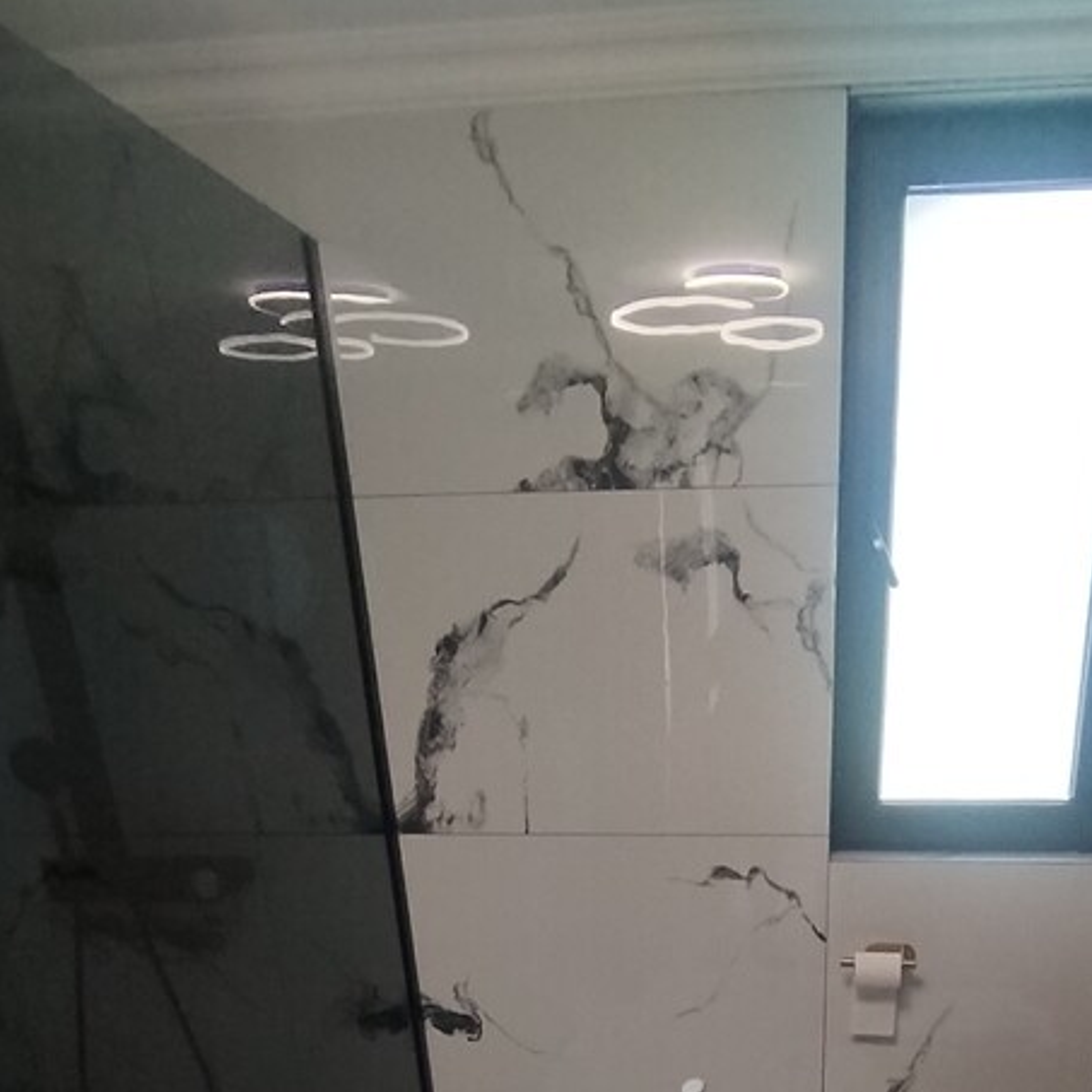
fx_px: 1213
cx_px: 711
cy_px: 1188
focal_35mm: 34
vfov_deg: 39.9
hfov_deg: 47.8
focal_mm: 1.42
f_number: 2.2
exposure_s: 1/100
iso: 107
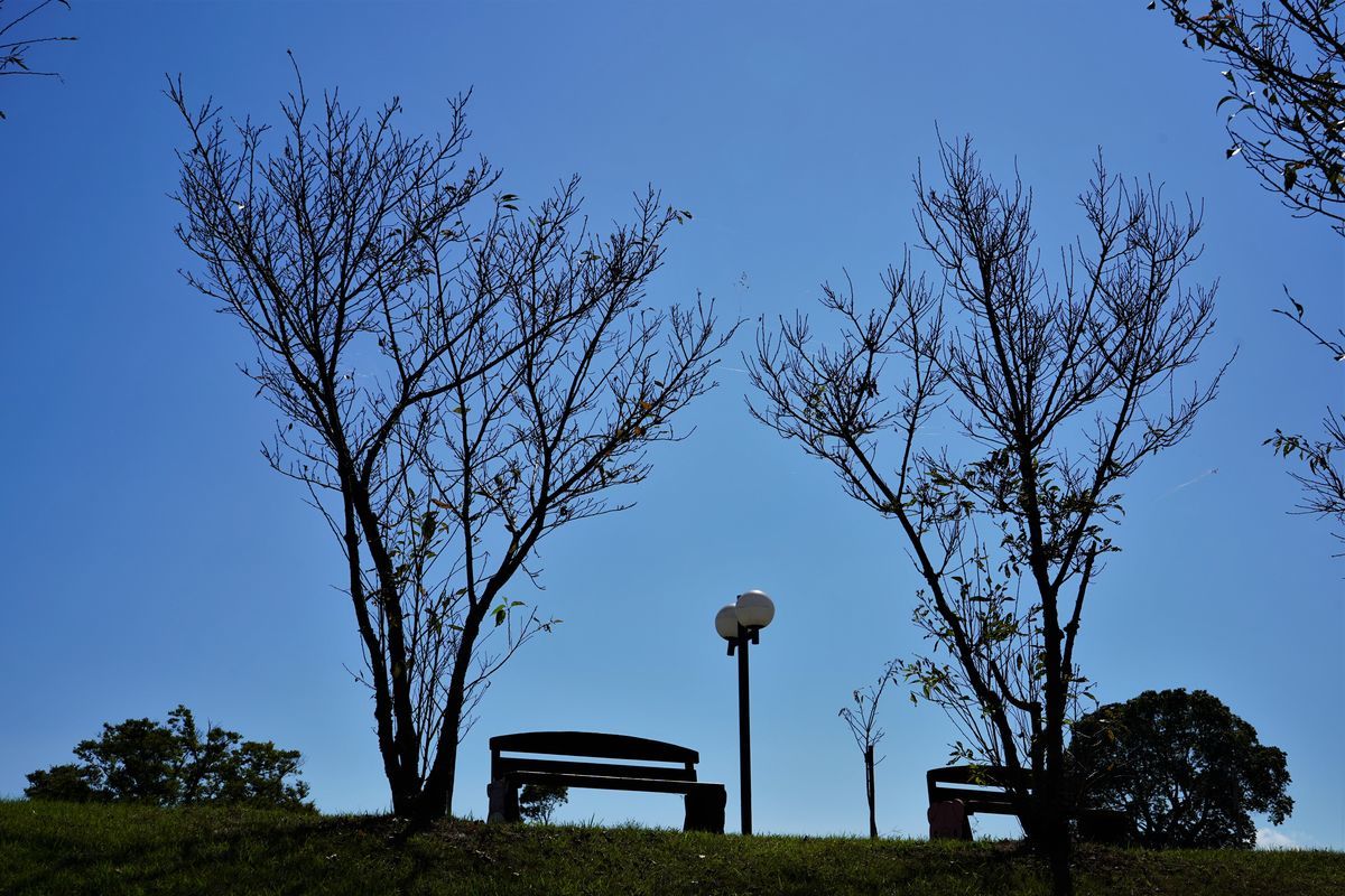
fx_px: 1681
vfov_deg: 29.9
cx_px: 672
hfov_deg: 43.6
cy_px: 448
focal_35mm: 45
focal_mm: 45
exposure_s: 1/500
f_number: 11
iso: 100
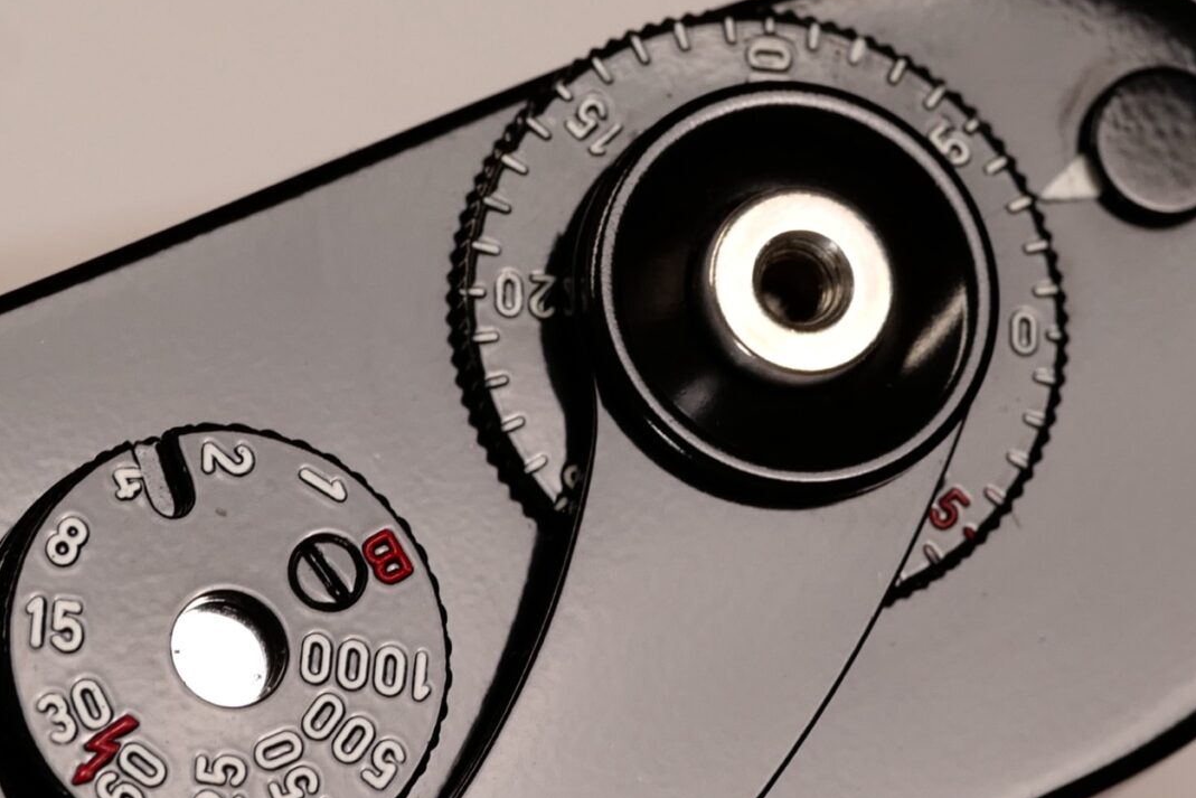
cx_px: 518
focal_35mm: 364
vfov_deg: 3.8
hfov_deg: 5.7
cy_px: 495
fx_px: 12094
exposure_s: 1/100
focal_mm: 100
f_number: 8
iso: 400
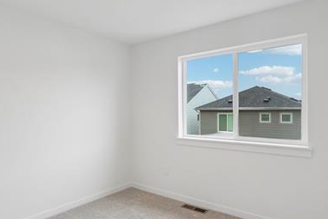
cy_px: 109
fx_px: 228
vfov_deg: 51.3
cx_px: 126
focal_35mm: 25
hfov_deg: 70.5
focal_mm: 10
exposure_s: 1/30
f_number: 8
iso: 800
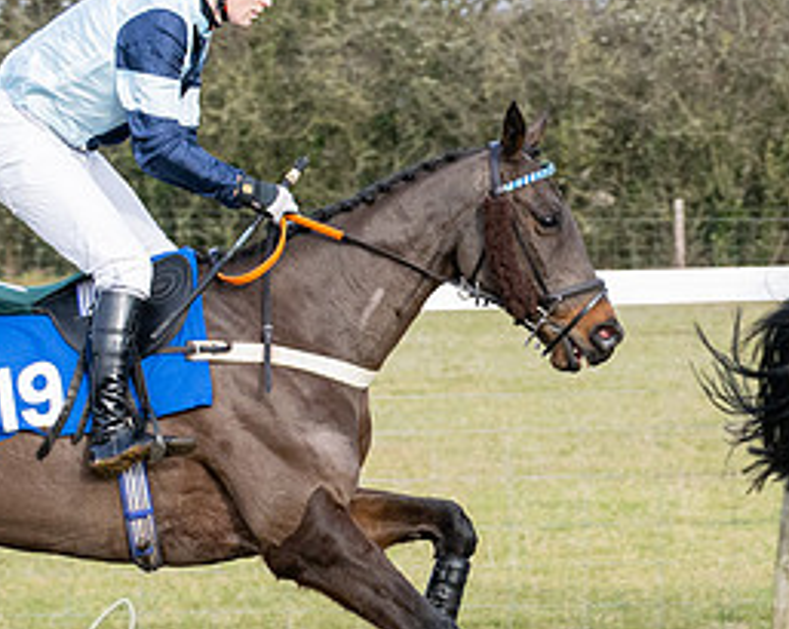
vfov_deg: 4.2
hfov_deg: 5.2
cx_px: 183
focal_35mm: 371
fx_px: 8653
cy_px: 659
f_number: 5
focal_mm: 70
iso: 400
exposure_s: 1/1000
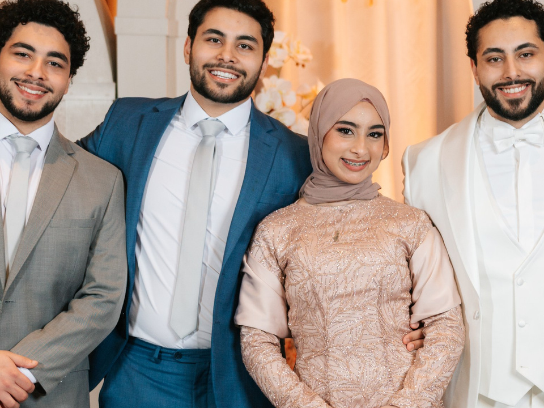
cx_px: 364
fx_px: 2200
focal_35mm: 140
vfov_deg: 10.5
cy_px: 349
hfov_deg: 14.1
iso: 400
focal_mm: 52
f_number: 2.8
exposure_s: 1/200
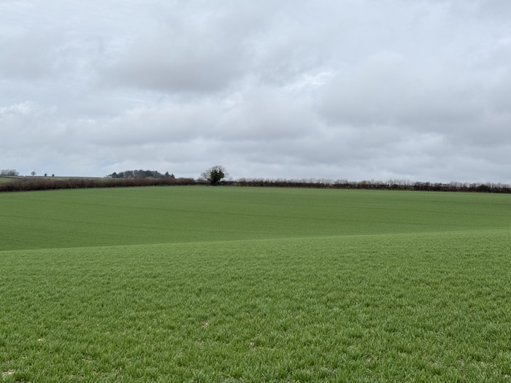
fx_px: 709
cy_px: 192
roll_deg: -1.9
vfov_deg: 30.3
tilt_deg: +1.6
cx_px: 256
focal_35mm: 48
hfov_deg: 39.7
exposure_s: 1/1055
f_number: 1.78
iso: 64
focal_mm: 6.76
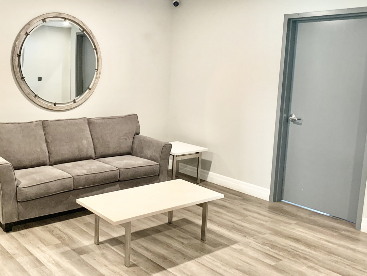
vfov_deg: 38.7
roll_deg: -2.4
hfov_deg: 49.8
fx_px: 392
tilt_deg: -8.0
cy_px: 128
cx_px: 144
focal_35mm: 37
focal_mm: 4.25
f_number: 1.8
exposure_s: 1/60
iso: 320
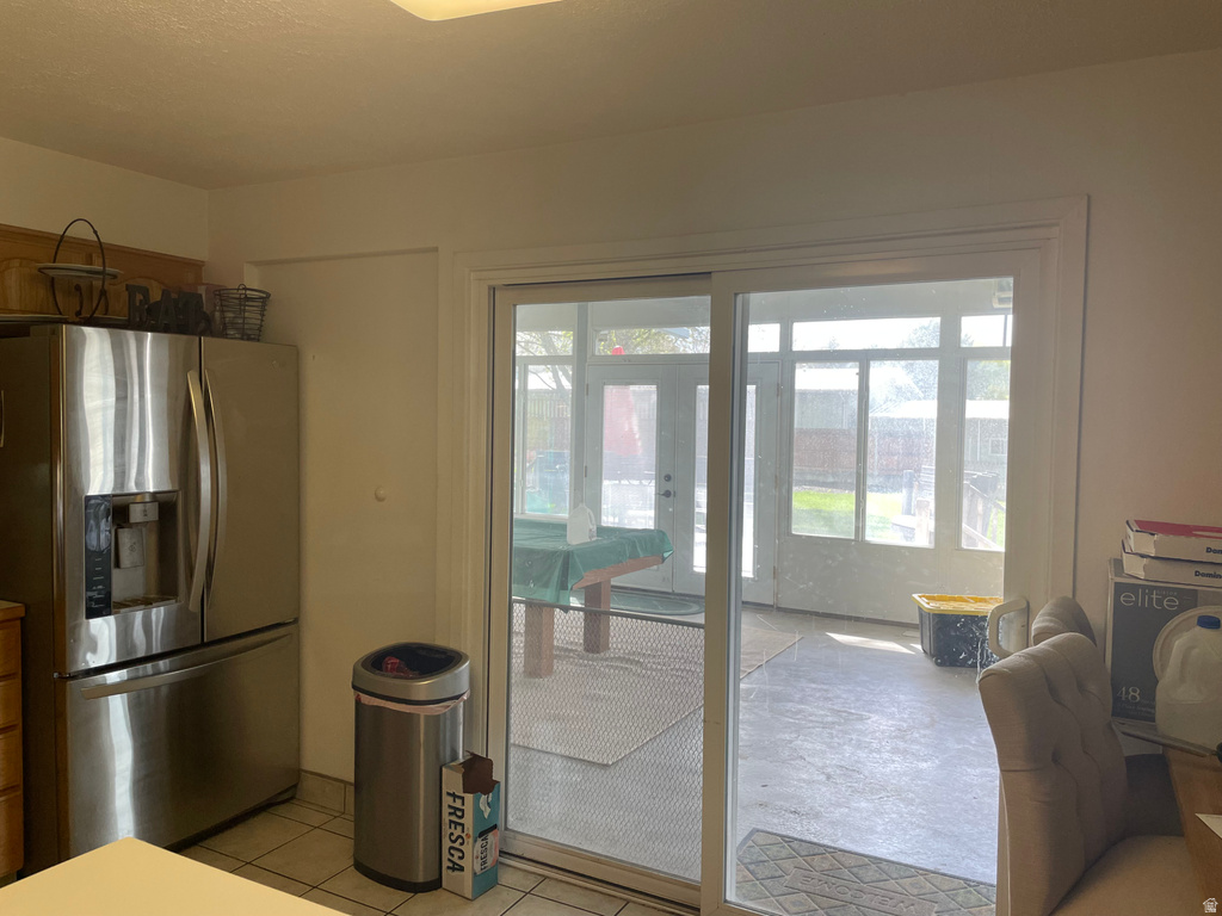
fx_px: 918
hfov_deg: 67.3
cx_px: 611
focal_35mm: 26
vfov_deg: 53.1
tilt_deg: -2.4
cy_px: 458
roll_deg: -0.7
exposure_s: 1/120
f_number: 1.6
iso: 80
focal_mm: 4.2
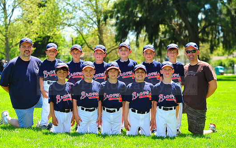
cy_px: 82
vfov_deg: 11.8
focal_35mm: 111
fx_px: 714
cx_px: 111
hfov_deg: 18.8
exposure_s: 1/320
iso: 200
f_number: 5
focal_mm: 100
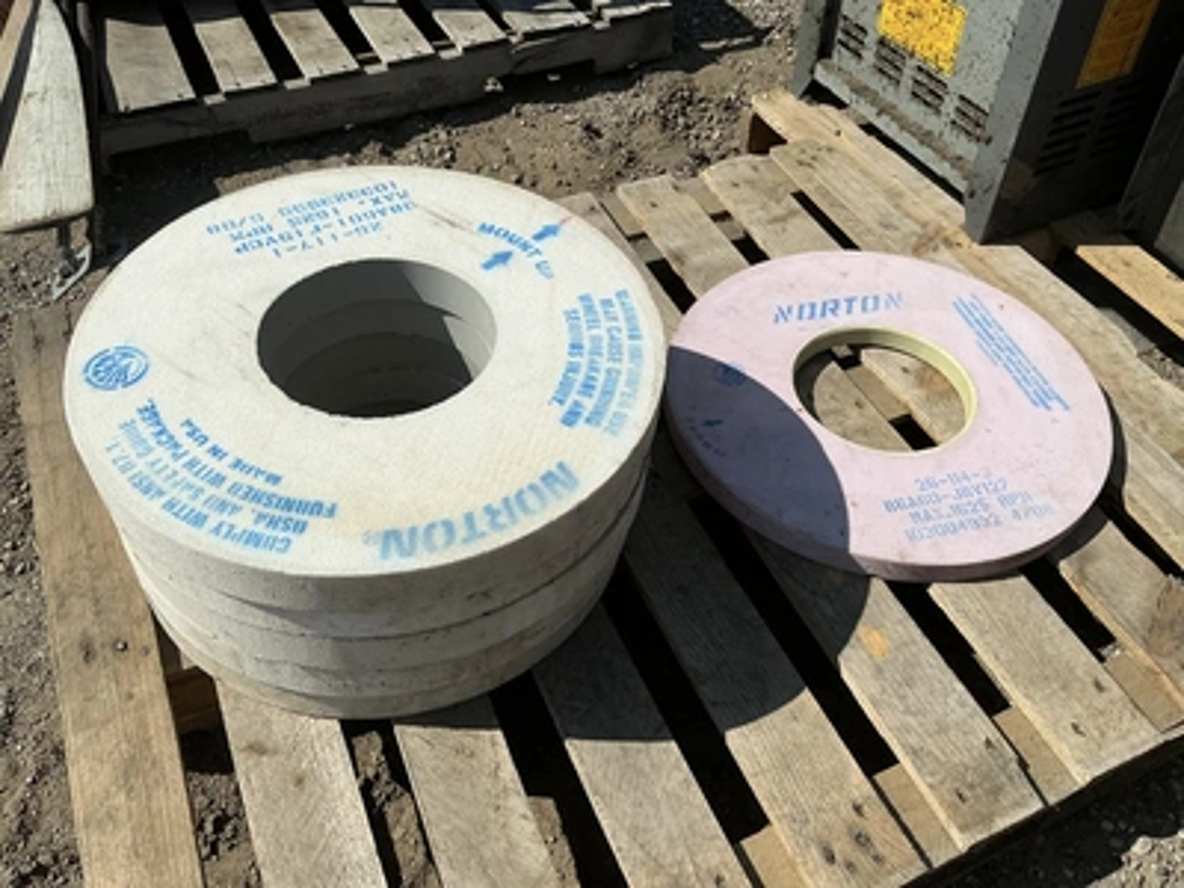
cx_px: 592
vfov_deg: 49.7
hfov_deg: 63.4
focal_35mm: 28
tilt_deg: -47.4
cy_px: 444
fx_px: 958
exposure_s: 1/4065
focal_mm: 3
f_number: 1.8
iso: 25
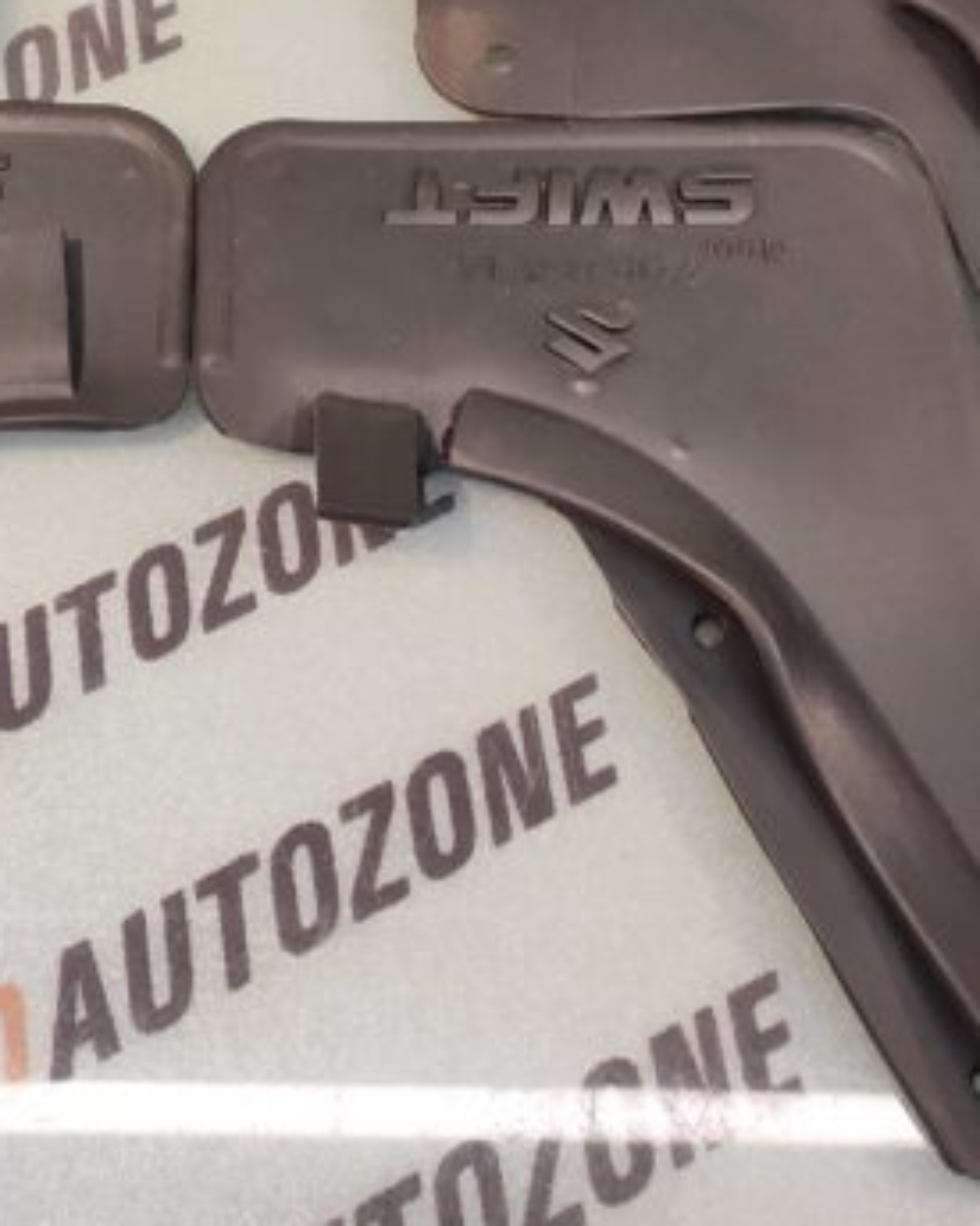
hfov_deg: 38.5
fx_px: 1342
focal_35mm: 37
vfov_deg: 47.8
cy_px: 351
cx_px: 182
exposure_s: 1/33
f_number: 1.79
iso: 155
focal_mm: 4.74
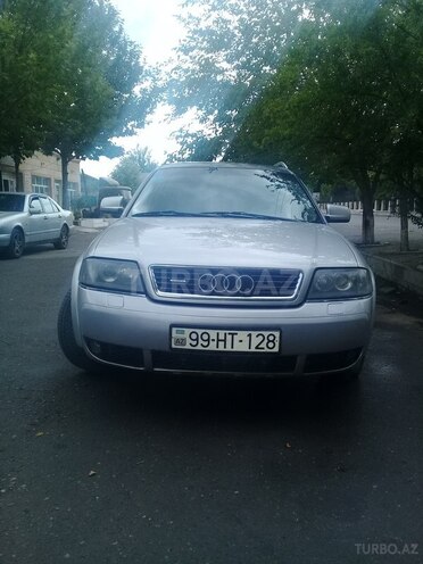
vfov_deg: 58.4
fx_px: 505
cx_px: 212
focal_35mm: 31
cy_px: 282
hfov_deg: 45.4
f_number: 2.2
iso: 64
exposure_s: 1/436
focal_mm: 3.3
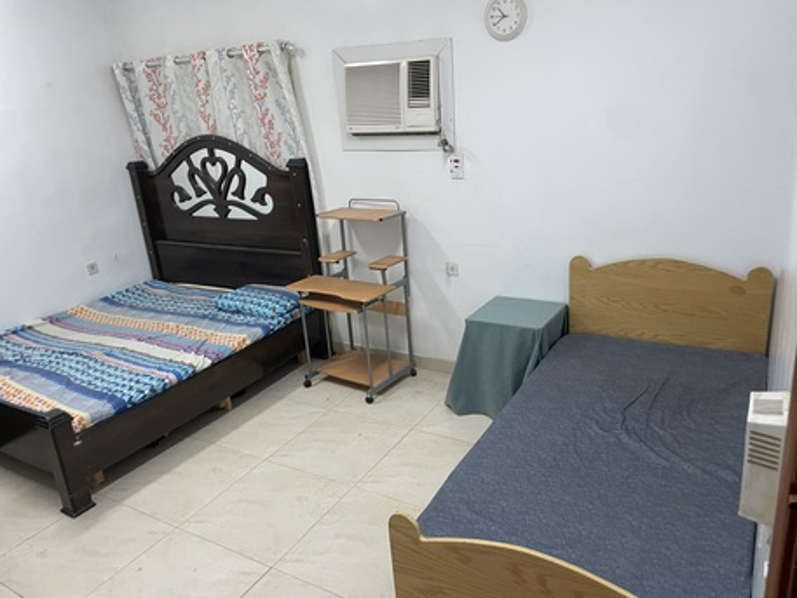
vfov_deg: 53.1
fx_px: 599
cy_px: 299
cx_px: 398
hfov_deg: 67.3
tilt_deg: -18.2
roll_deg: +5.5
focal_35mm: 26
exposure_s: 1/60
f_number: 1.6
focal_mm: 4.2
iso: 160
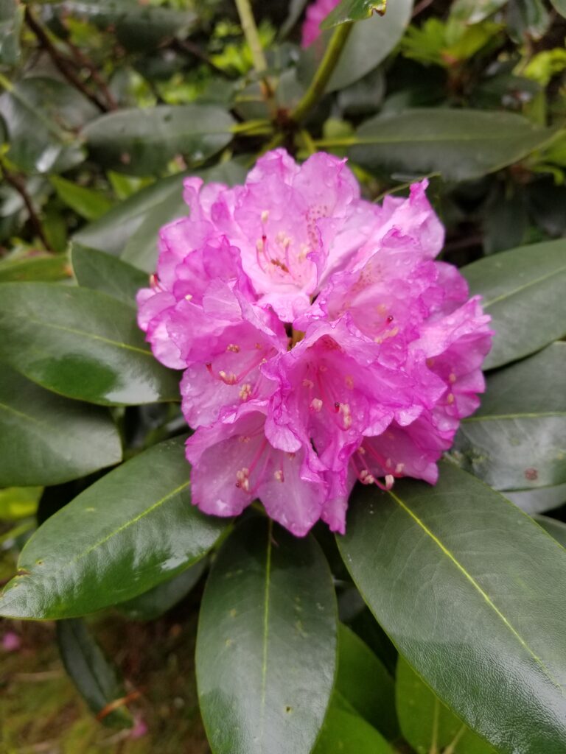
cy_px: 377
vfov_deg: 67.3
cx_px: 283
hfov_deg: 53.1
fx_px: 567
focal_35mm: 26
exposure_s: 1/210
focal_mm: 4.25
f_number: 1.7
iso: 50
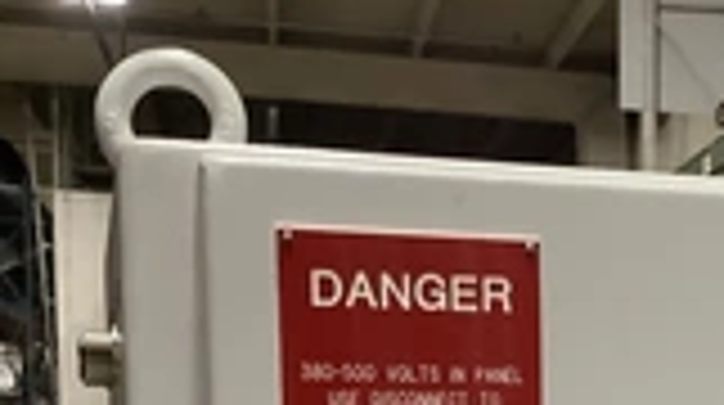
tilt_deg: -6.3
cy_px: 594
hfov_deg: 24.3
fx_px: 1610
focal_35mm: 84
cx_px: 702
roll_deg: -0.7
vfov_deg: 13.5
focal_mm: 3.3
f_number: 2.4
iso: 400
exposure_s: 1/40
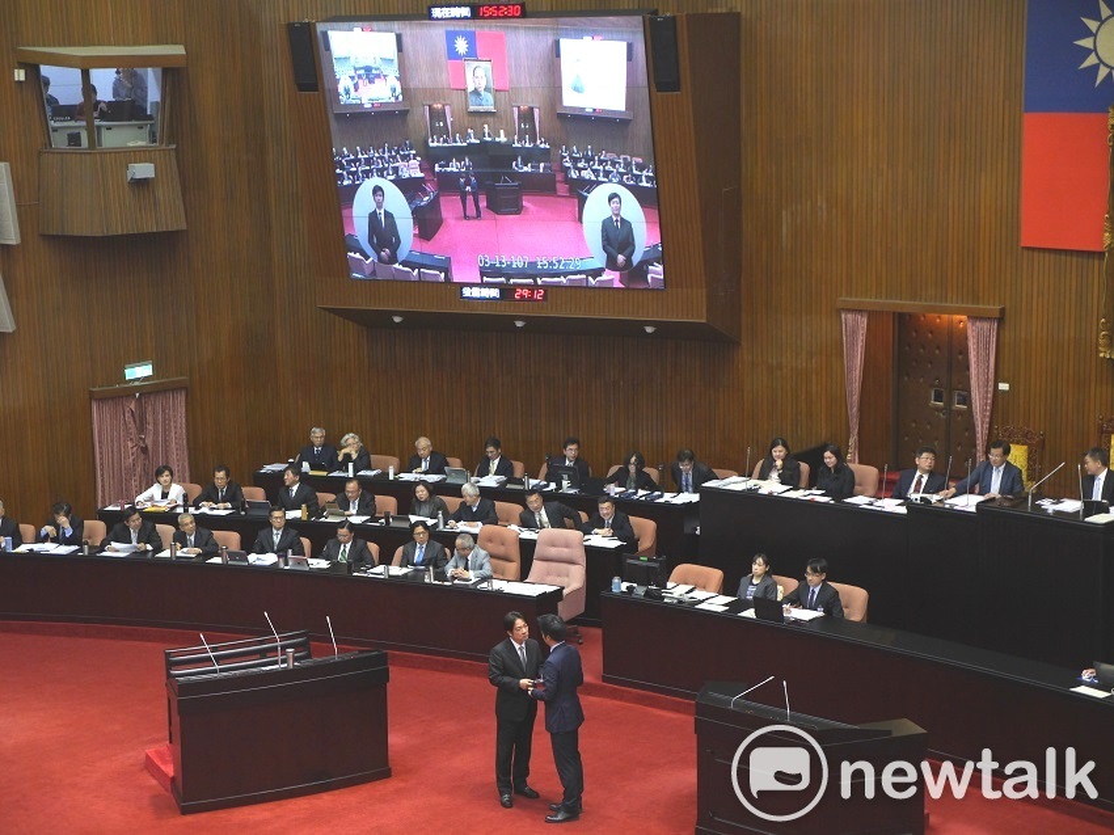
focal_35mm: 70
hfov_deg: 27.8
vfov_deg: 21.0
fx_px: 2252
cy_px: 418
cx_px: 557
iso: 800
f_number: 2.8
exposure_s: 1/125
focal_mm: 35
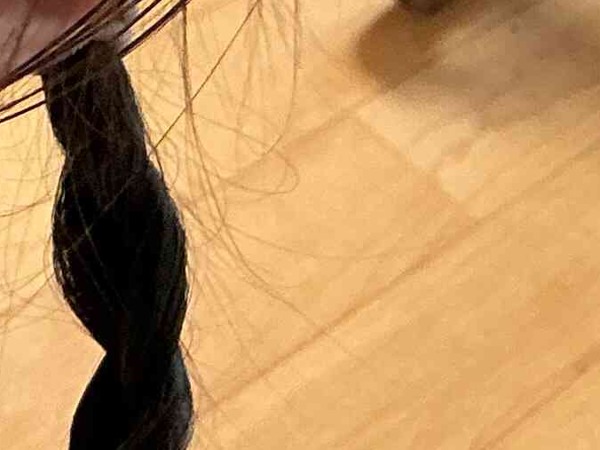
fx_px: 2999
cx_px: -951
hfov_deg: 9.8
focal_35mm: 173
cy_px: -193
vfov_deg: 8.4
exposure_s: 1/50
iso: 125
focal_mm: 3
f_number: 1.8
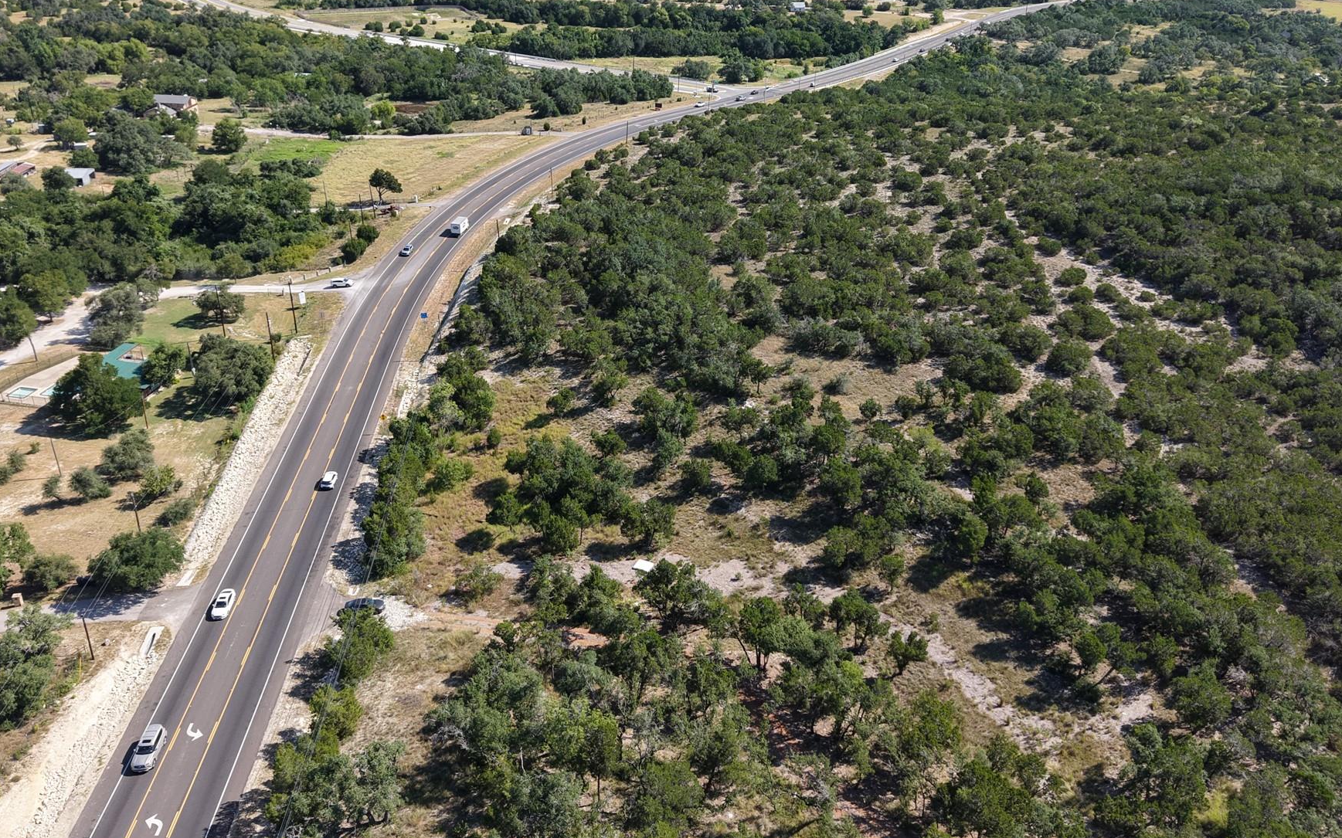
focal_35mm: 30
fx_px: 1097
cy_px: 342
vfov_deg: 41.7
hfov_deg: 62.9
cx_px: 653
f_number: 1.8
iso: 230
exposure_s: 1/3200
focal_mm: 8.67
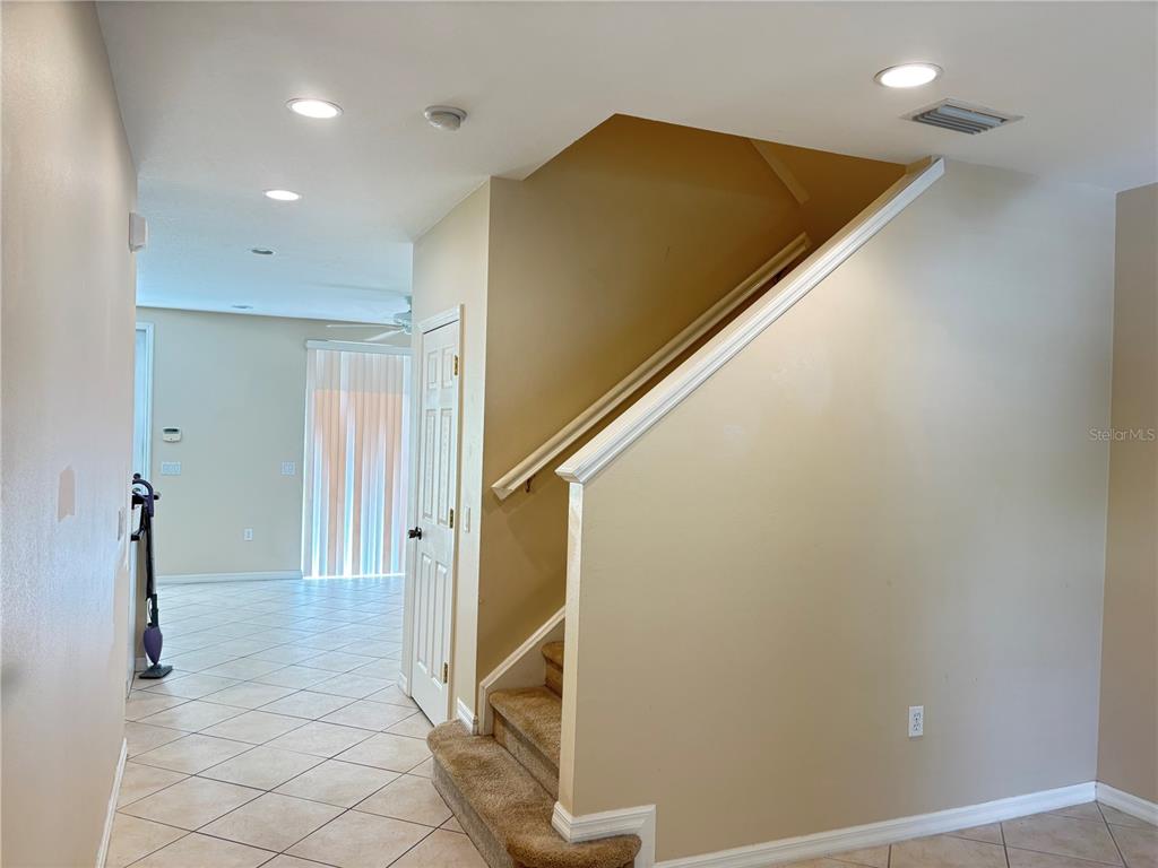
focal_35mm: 26
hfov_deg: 67.3
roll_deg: -1.2
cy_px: 434
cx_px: 579
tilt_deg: -1.2
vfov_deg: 53.1
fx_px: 870
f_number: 1.6
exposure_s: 1/60
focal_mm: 5.96
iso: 160
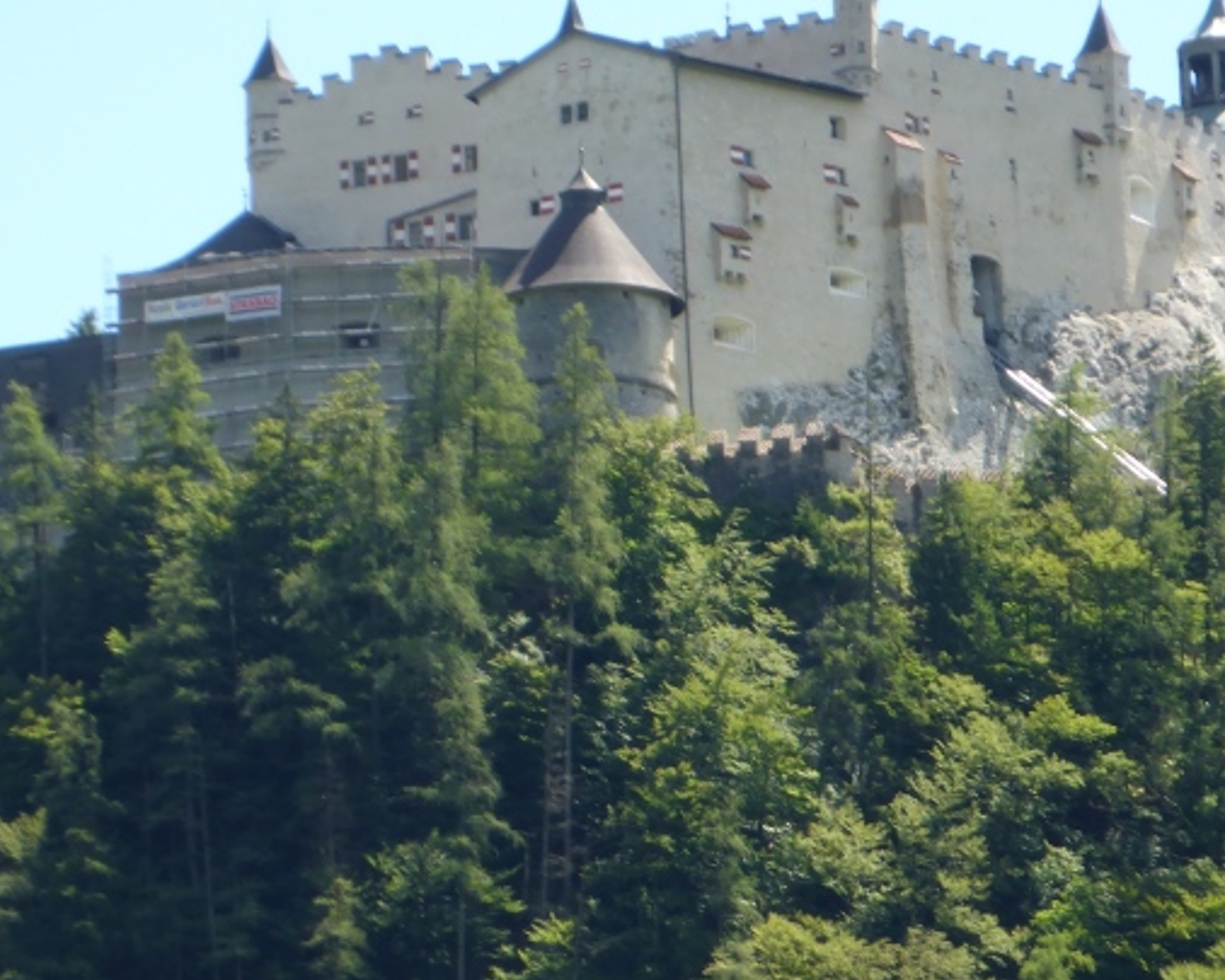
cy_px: 324
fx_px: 9174
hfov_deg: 7.6
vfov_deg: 6.1
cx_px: 617
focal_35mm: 253
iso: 125
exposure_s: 1/125
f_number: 5.9
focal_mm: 22.8
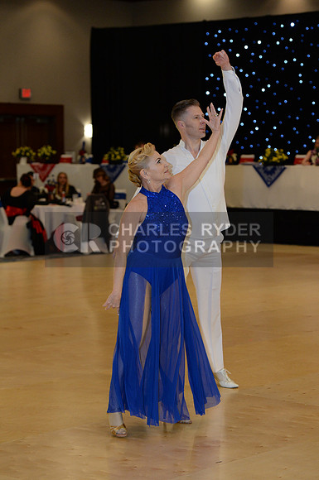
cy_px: 240
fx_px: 1266
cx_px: 160
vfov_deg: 21.5
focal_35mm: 95
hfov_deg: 14.4
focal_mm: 95
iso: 3200
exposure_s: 1/250
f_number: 4.5
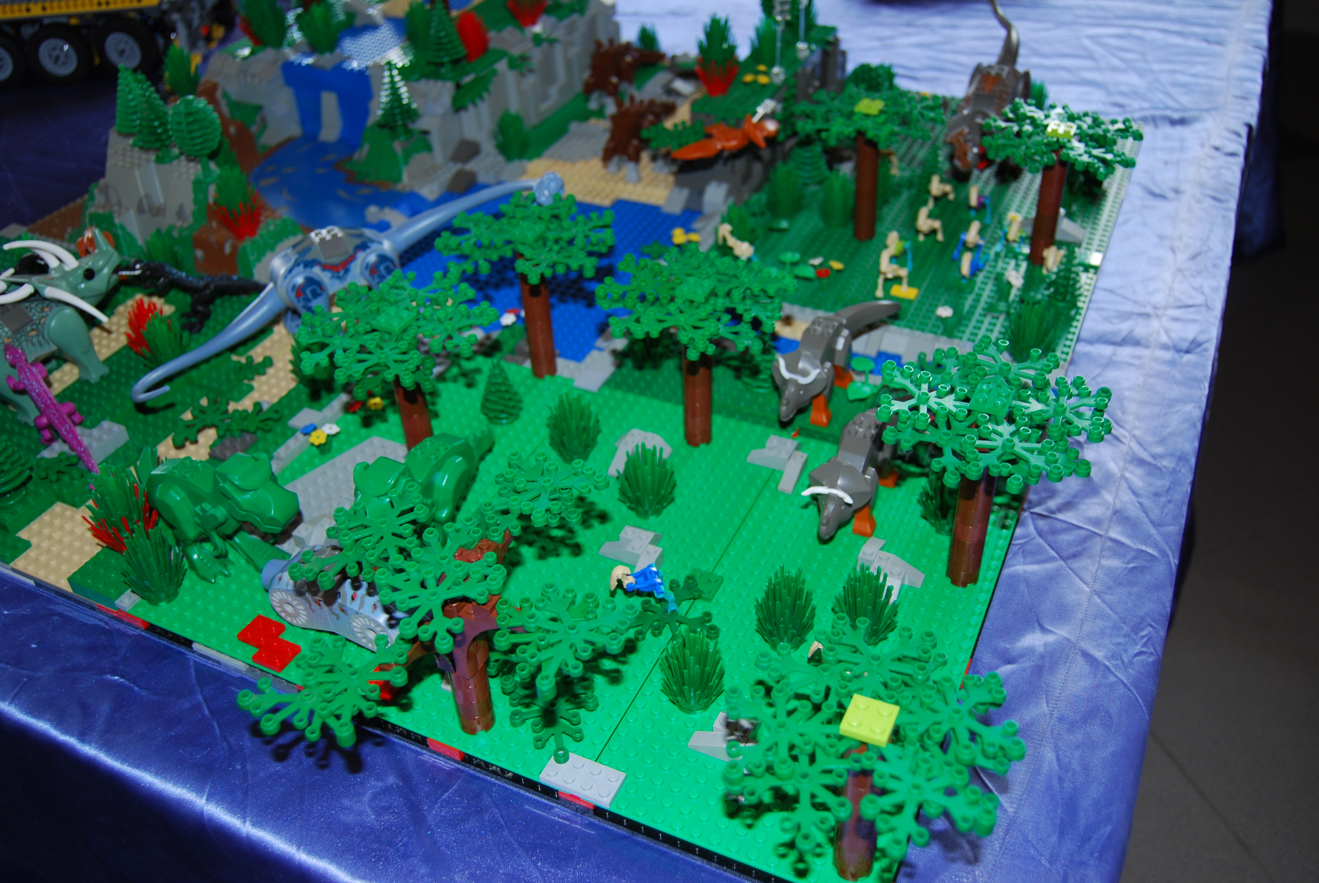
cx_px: 660
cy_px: 442
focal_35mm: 30
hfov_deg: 61.9
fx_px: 1100
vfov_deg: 43.7
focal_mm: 20
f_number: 3.8
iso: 200
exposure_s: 1/60
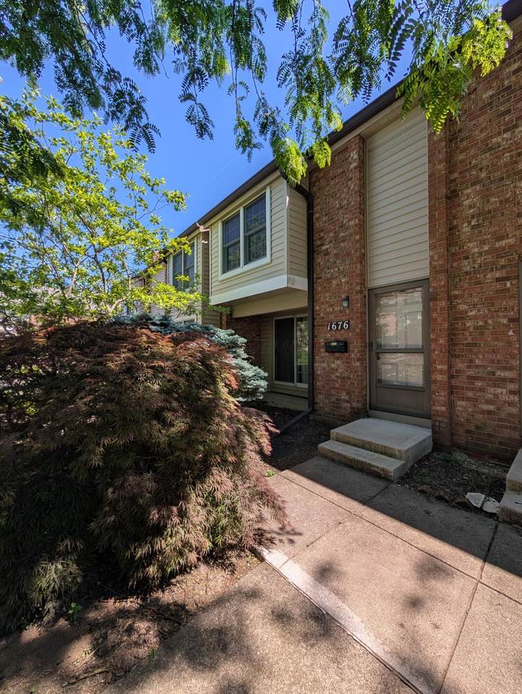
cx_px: 261
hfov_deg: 94.6
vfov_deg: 110.5
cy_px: 347
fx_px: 241
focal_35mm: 12
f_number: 1.7
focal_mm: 2.02
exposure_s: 1/1672
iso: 53
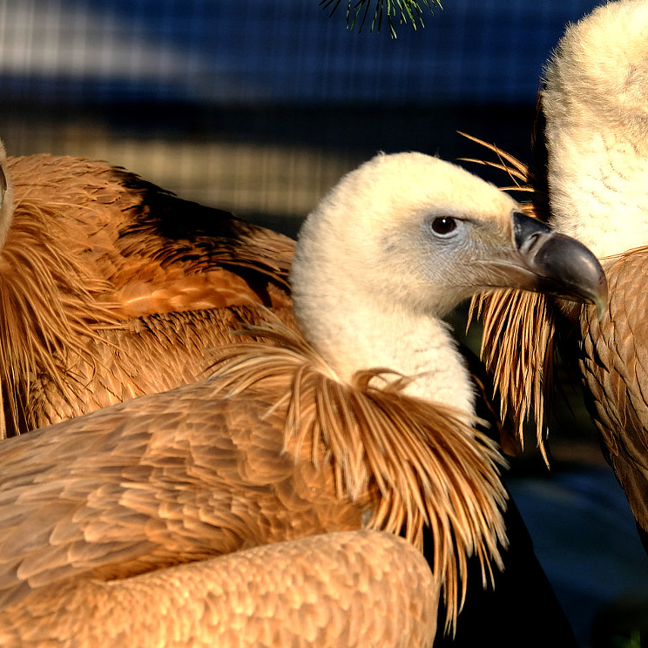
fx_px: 8133
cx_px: 380
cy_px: 276
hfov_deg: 4.6
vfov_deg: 4.6
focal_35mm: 384
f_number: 5.6
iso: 640
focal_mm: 140
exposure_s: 1/800
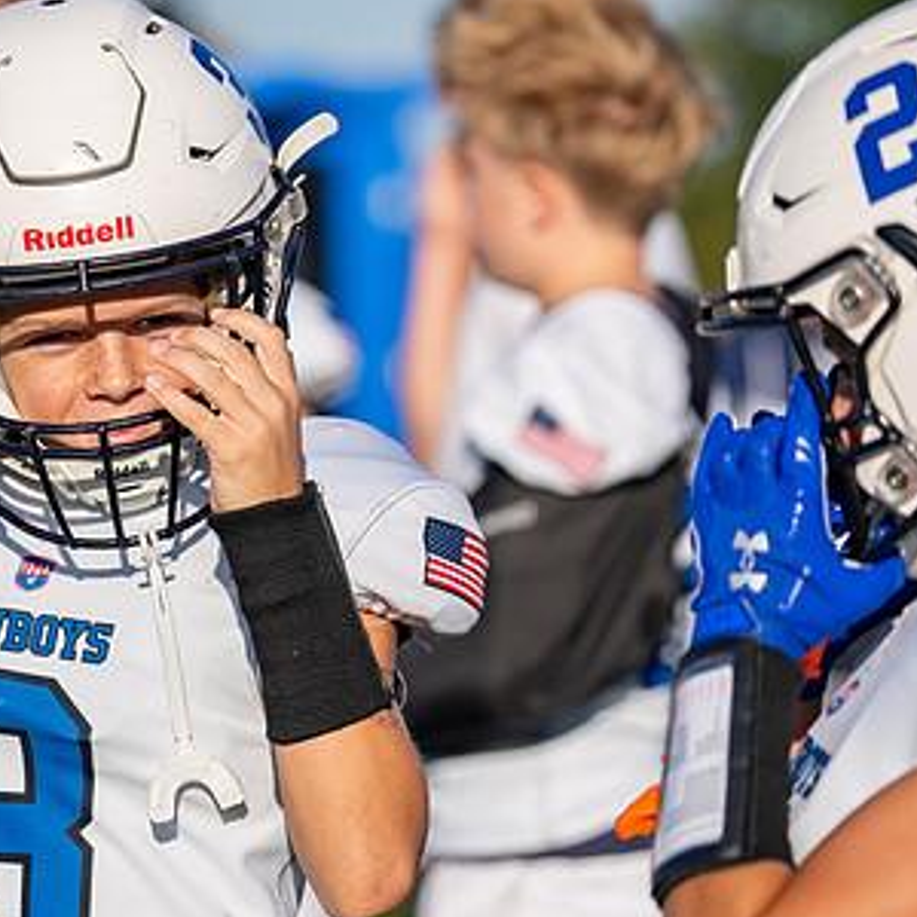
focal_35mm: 222
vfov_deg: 7.9
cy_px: 457
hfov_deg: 7.9
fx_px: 6654
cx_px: 121
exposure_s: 1/4000
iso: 125
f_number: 2.8
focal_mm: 115
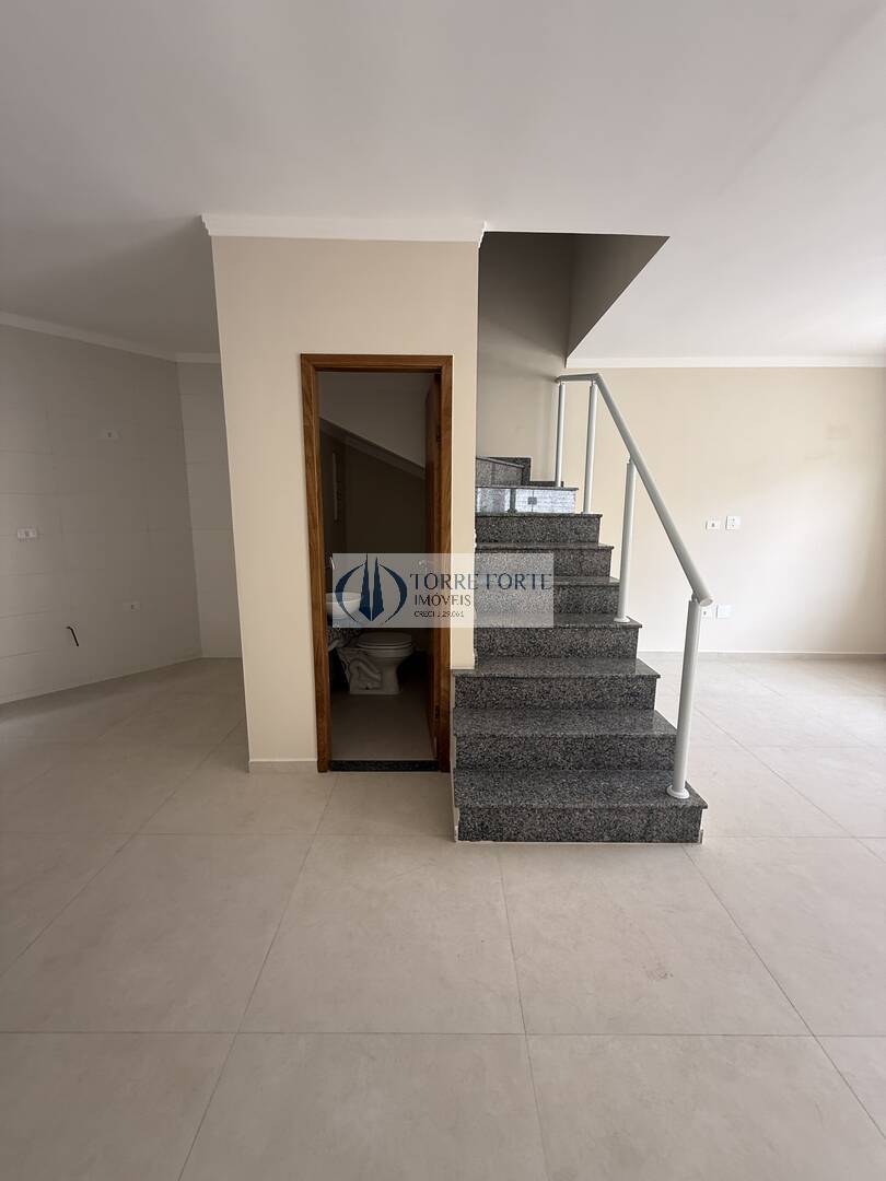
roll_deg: +0.7
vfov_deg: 102.1
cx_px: 443
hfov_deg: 85.7
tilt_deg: -7.1
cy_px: 590
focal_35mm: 14
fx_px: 478
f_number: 2.2
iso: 125
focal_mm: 2.22
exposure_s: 1/99
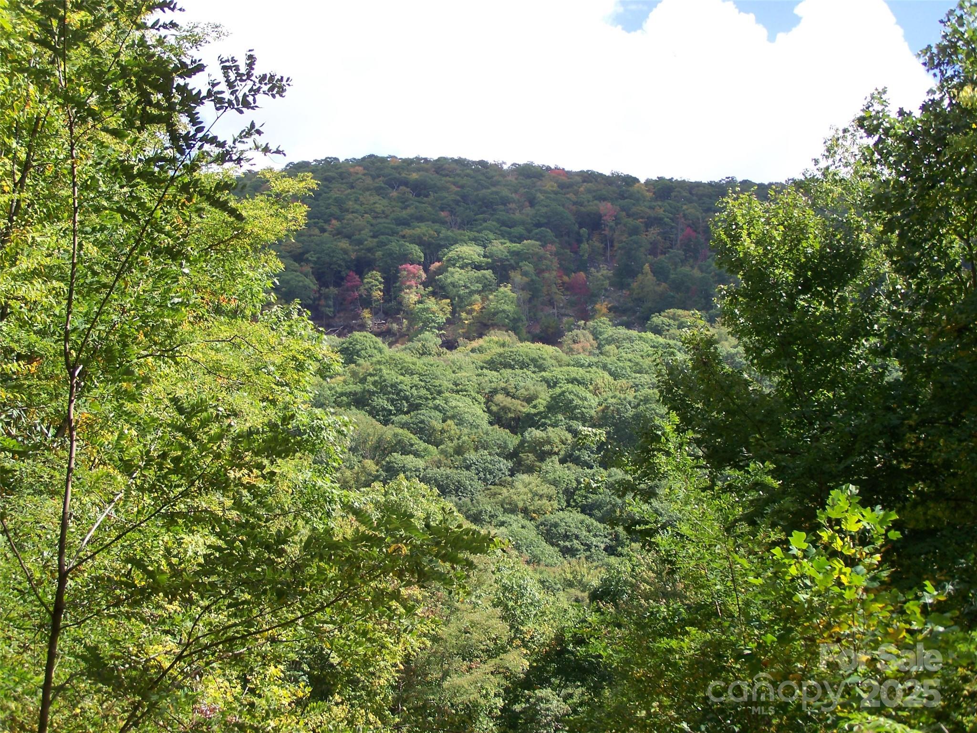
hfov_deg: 34.3
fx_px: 1581
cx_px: 488
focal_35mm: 56
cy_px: 366
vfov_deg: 26.1
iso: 64
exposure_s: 1/320
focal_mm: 9.3
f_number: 3.1
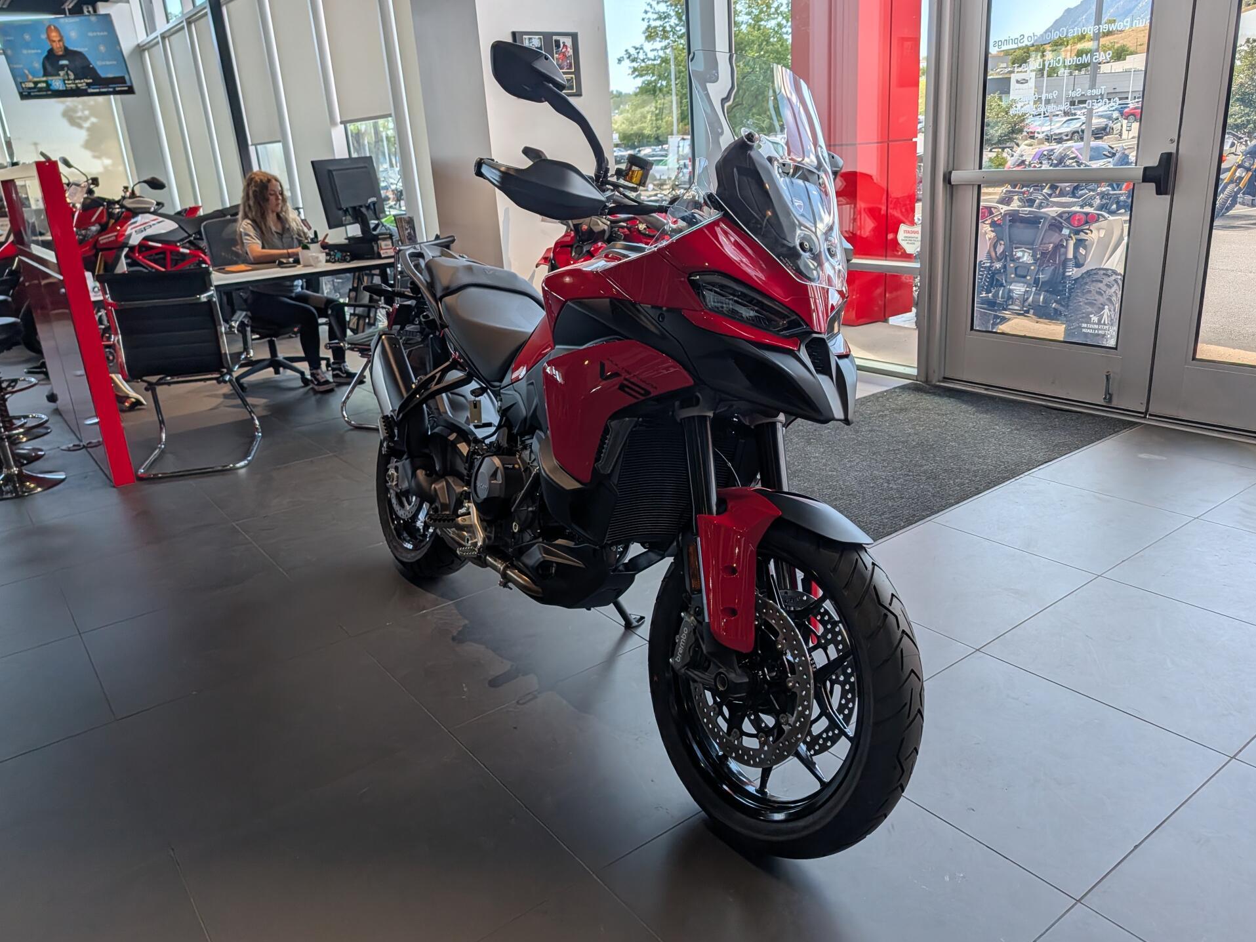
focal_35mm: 25
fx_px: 907
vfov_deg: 54.9
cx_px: 643
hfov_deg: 69.4
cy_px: 481
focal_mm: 6.9
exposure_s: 1/2320
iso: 67
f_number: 1.68
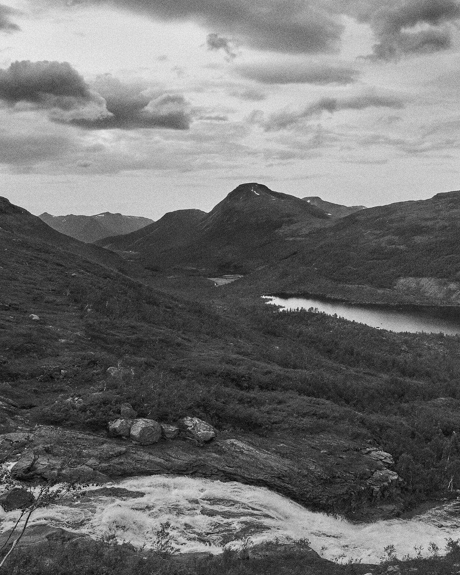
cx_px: 381
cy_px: 291
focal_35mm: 29
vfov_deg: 60.4
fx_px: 493
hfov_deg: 46.8
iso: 50
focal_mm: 20
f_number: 5
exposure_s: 1/320
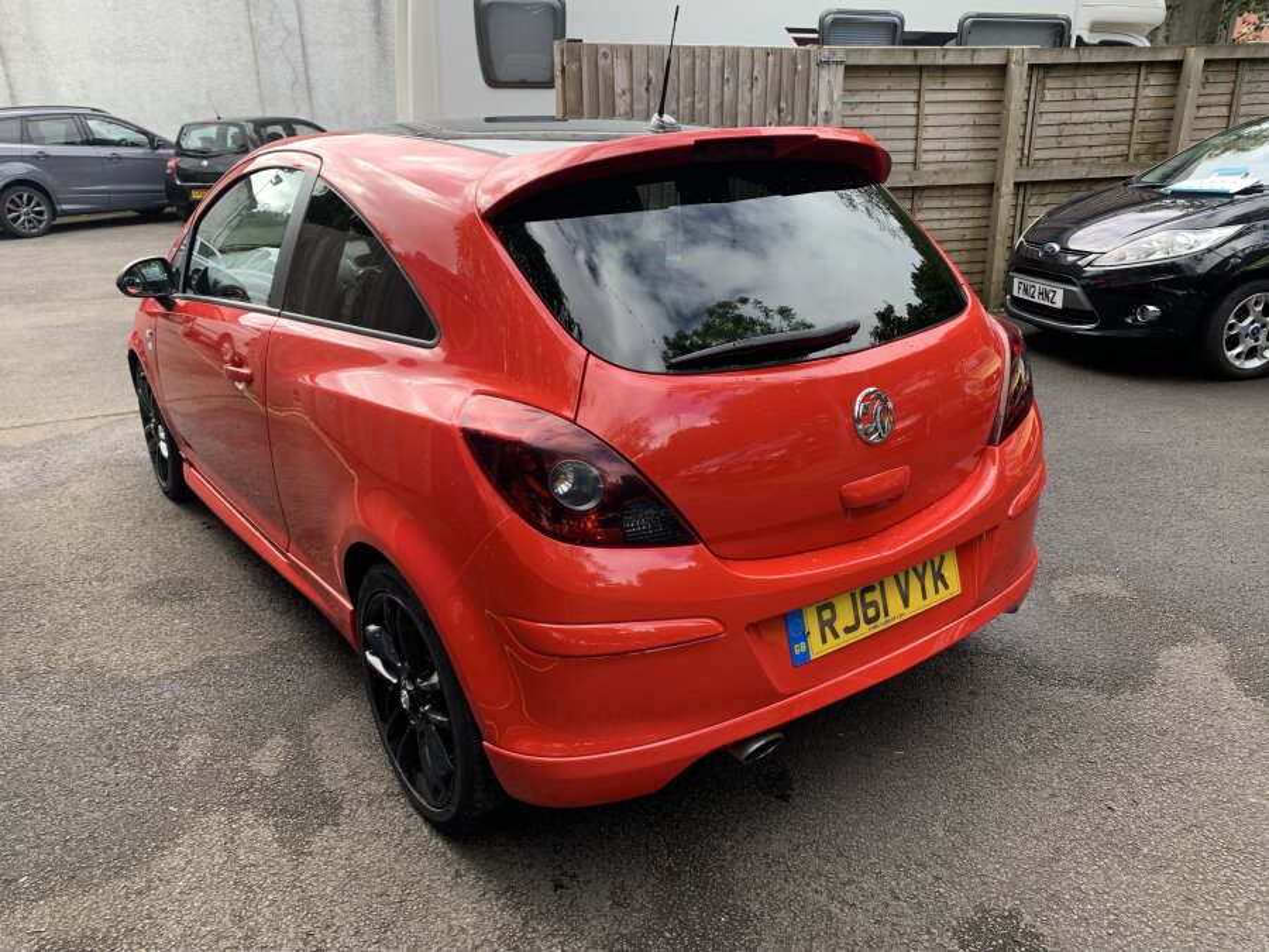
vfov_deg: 53.1
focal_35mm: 26
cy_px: 476
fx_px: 953
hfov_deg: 67.3
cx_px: 634
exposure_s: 1/151
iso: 25
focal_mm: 4.25
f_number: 1.8
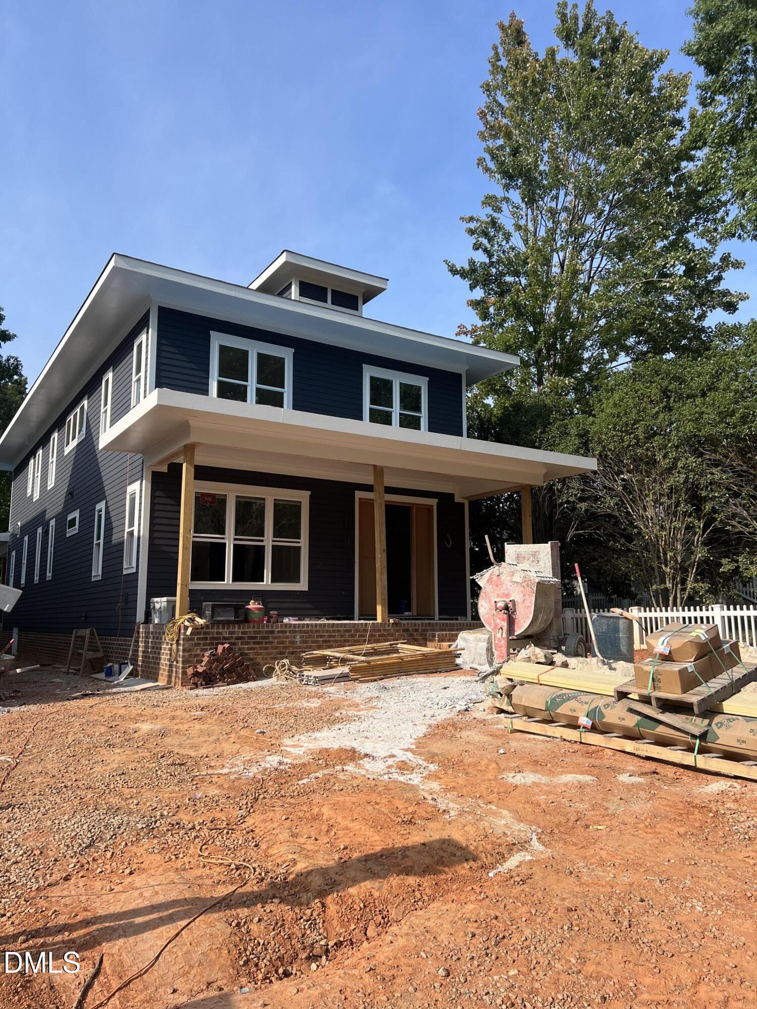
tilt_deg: +10.1
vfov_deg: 67.3
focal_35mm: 26
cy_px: 504
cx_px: 378
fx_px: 758
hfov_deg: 53.1
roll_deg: -0.5
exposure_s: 1/2762
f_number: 1.5
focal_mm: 5.7
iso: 50
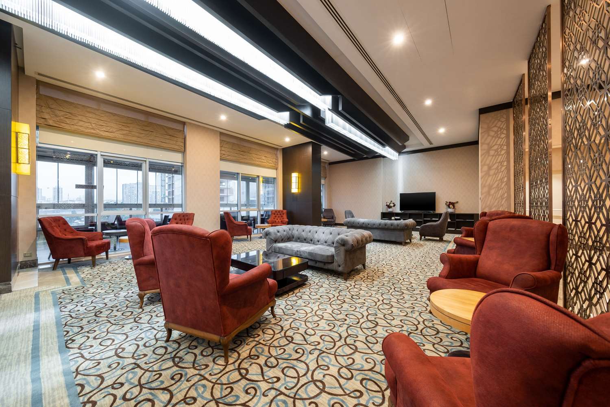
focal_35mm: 12
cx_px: 305
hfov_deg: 112.6
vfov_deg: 90.0
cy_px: 204
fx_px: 203
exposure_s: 1/2
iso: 160
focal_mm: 8.3
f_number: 5.6
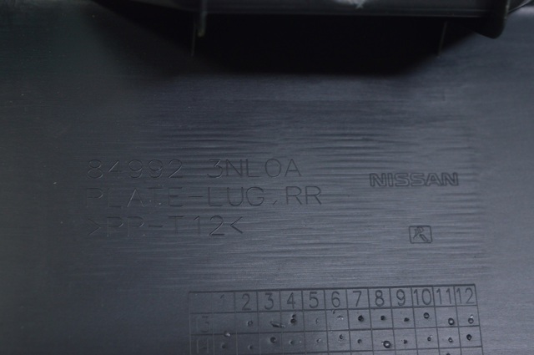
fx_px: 933
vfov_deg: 21.5
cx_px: 267
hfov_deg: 31.9
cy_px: 178
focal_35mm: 63
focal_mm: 42
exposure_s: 1/25
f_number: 5.6
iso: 400
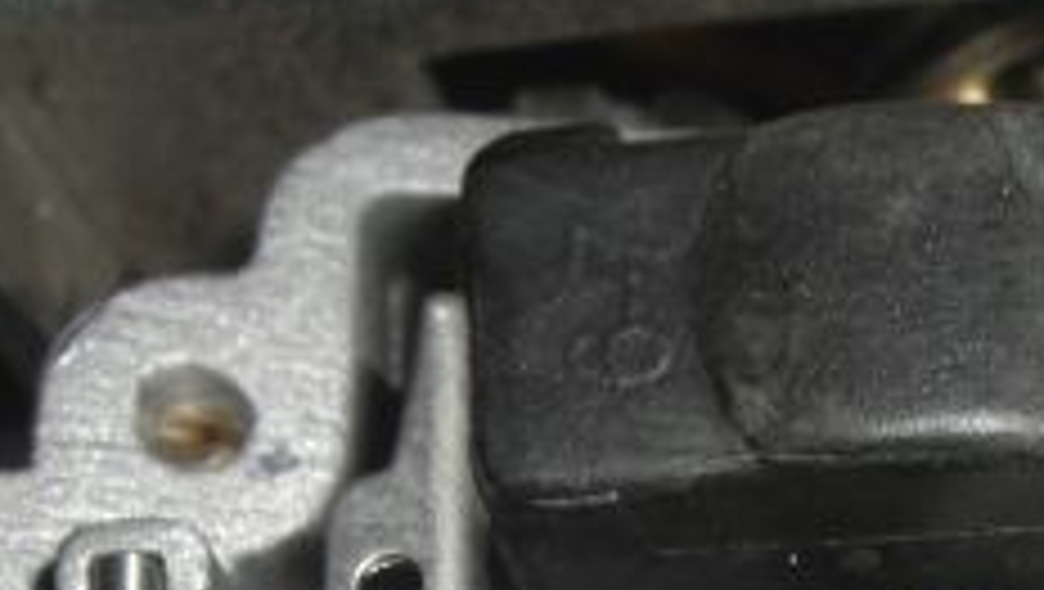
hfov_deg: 18.6
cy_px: 910
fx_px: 3159
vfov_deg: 10.3
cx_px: 778
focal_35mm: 114
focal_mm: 7.9
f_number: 4
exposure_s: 1/60
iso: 80
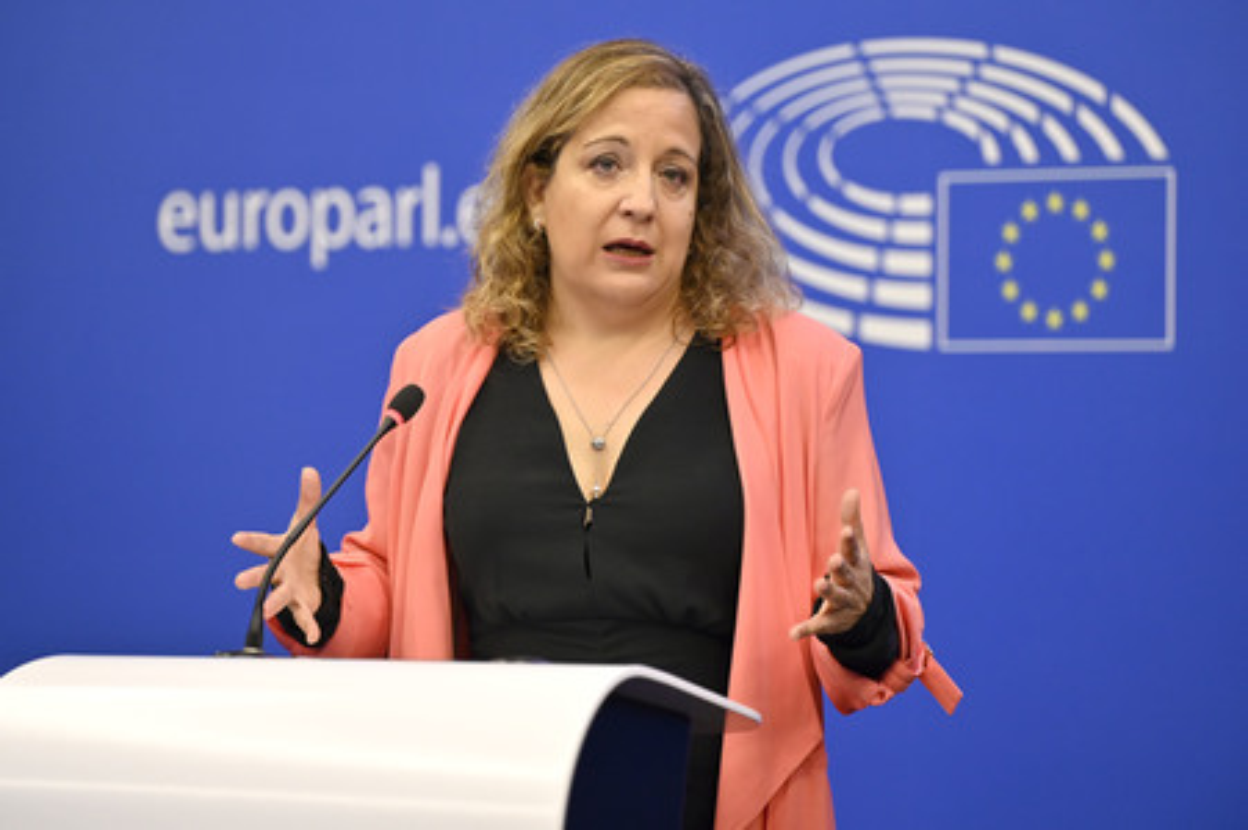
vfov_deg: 8.6
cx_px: 624
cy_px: 415
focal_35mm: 160
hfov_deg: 12.8
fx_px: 5542
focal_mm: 160
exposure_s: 1/320
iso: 1600
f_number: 2.8
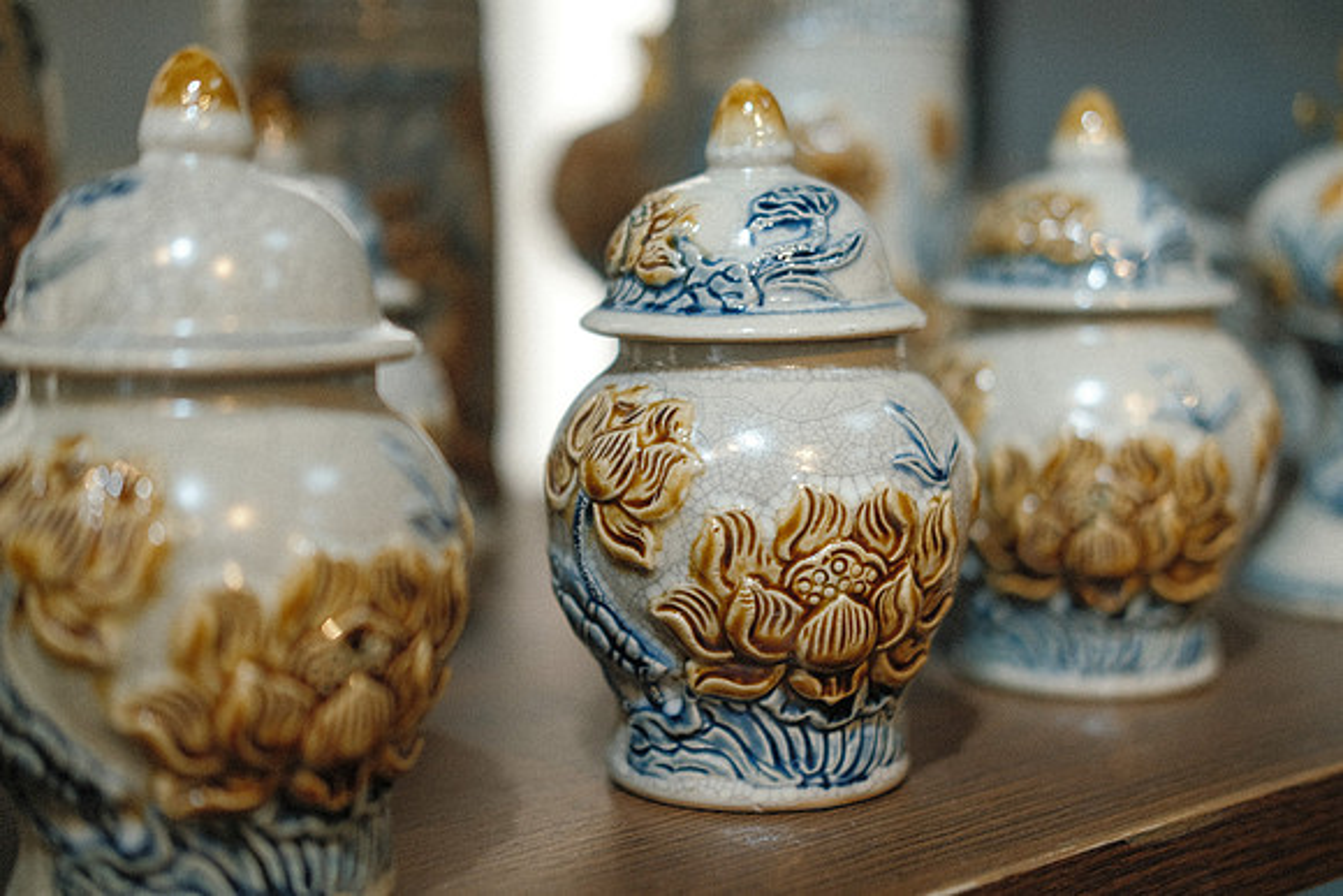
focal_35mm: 53
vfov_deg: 25.5
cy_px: 448
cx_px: 672
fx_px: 1978
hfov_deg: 37.5
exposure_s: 1/180
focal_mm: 35
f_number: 2
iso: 160
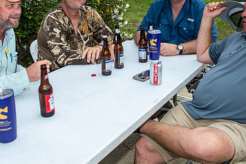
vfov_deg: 30.0
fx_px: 301
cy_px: 42
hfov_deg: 44.5
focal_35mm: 44
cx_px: 117
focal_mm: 27
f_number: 5.6
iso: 320
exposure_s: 1/320
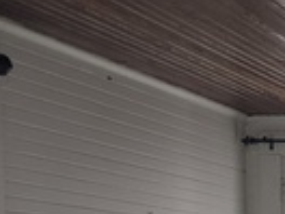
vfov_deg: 9.9
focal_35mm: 136
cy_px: 471
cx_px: 539
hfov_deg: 12.9
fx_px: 1120
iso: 62
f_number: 1.8
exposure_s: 1/111
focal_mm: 4.44
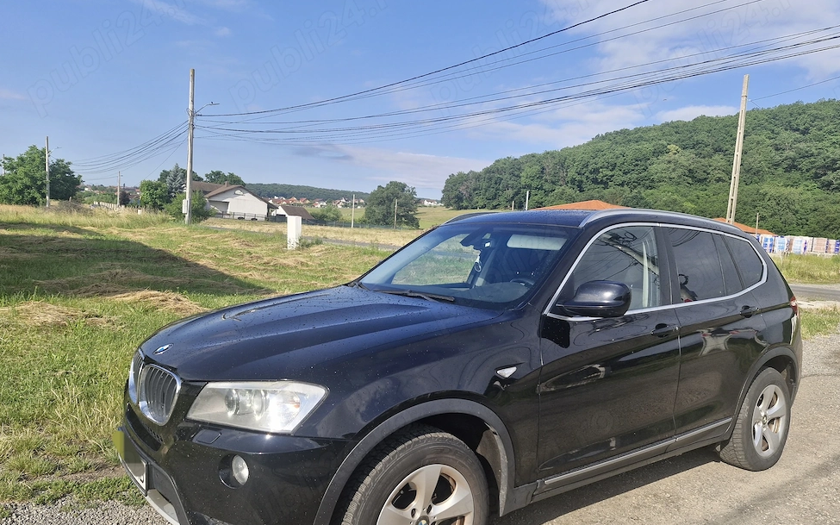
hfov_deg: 72.6
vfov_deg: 49.2
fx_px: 572
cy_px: 273
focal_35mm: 25
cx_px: 420
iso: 50
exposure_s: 1/1429
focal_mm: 5.54
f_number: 1.8
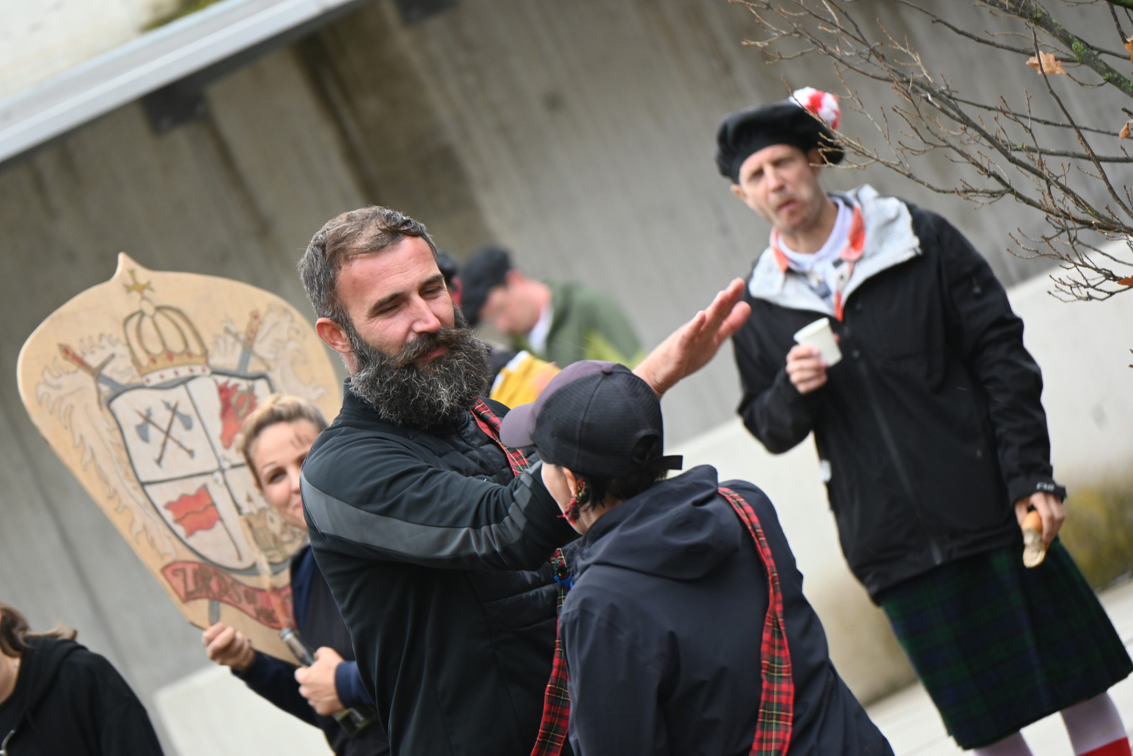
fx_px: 11801
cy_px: 378
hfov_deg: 5.5
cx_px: 566
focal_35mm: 375
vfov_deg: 3.7
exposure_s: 1/250
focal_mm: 250
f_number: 6.3
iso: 450
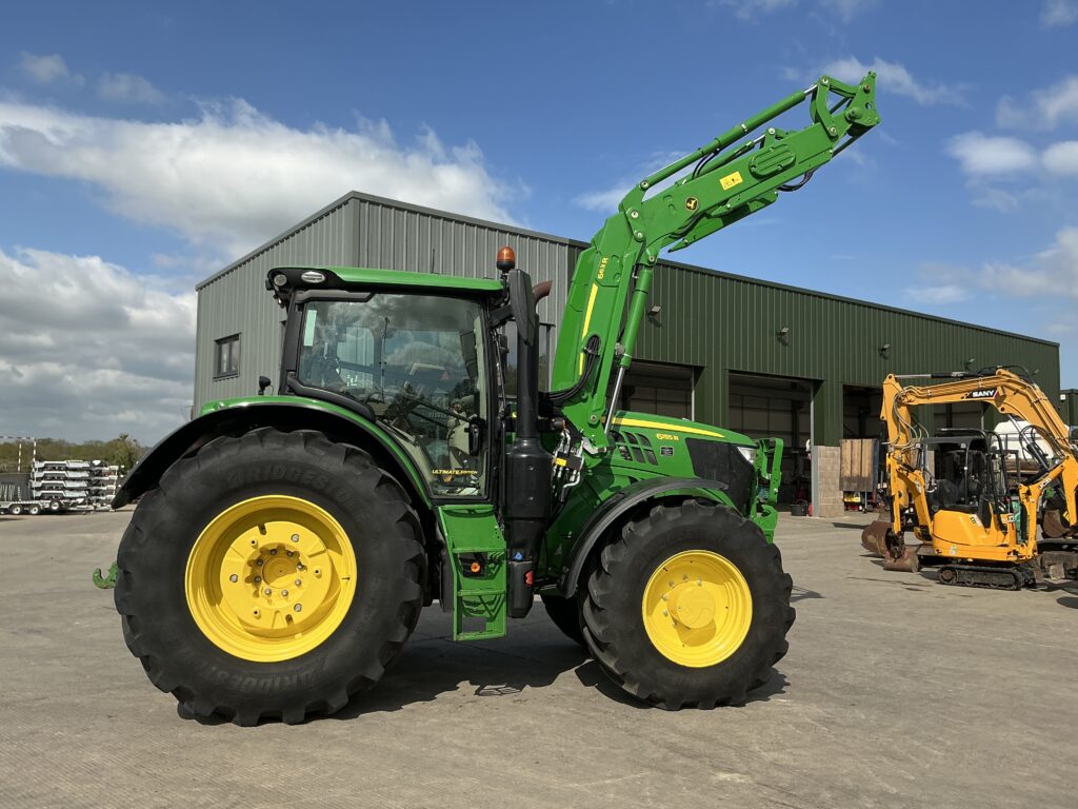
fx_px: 872
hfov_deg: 63.4
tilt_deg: +5.4
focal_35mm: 28
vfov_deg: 49.7
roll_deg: -1.0
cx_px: 539
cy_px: 404
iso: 25
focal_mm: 3
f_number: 1.8
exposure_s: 1/2427
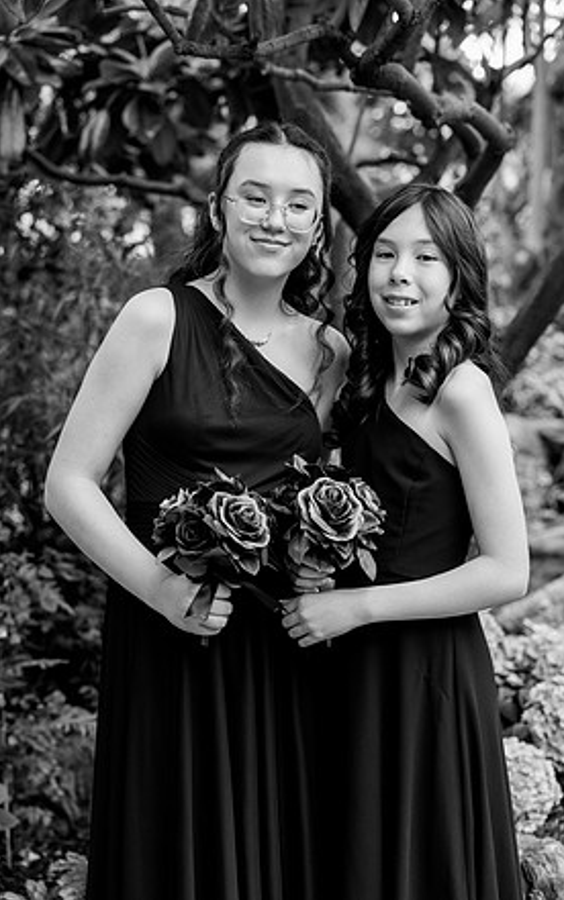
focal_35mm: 52
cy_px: 443
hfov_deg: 24.9
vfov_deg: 38.9
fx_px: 1278
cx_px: 302
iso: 640
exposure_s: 1/400
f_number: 2.8
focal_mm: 50
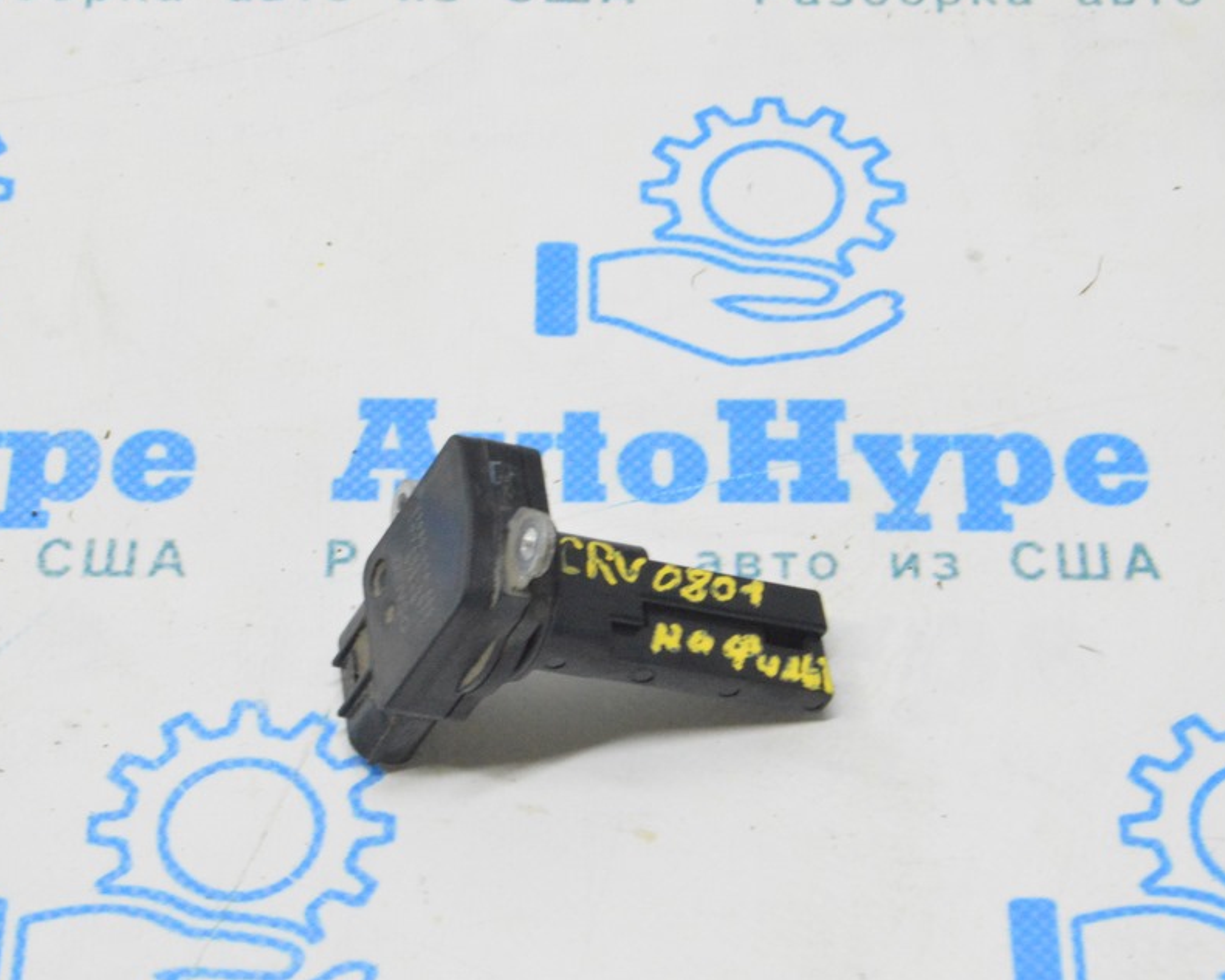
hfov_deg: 21.0
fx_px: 3300
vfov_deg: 16.9
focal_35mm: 91
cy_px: 493
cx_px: 627
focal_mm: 50
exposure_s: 1/15
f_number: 20
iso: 6400
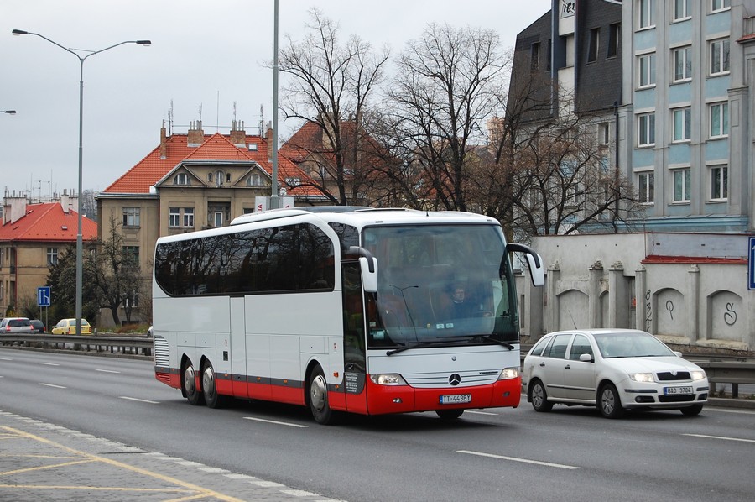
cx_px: 378
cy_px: 251
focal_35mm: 82
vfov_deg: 16.5
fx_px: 1728
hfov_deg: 24.6
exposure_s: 1/800
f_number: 5.6
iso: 400
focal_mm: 55
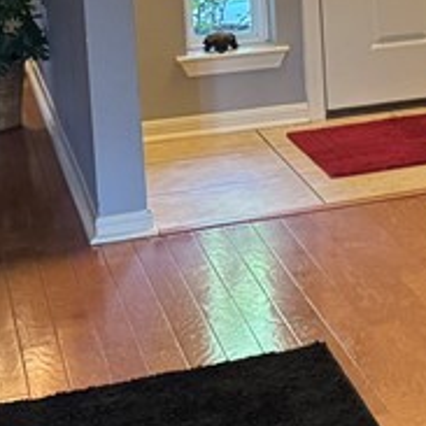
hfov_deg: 11.7
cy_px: -88
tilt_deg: -6.3
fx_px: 1657
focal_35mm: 119
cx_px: 1057
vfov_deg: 14.2
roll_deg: +0.8
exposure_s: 1/60
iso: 400
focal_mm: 6.76
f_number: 1.78
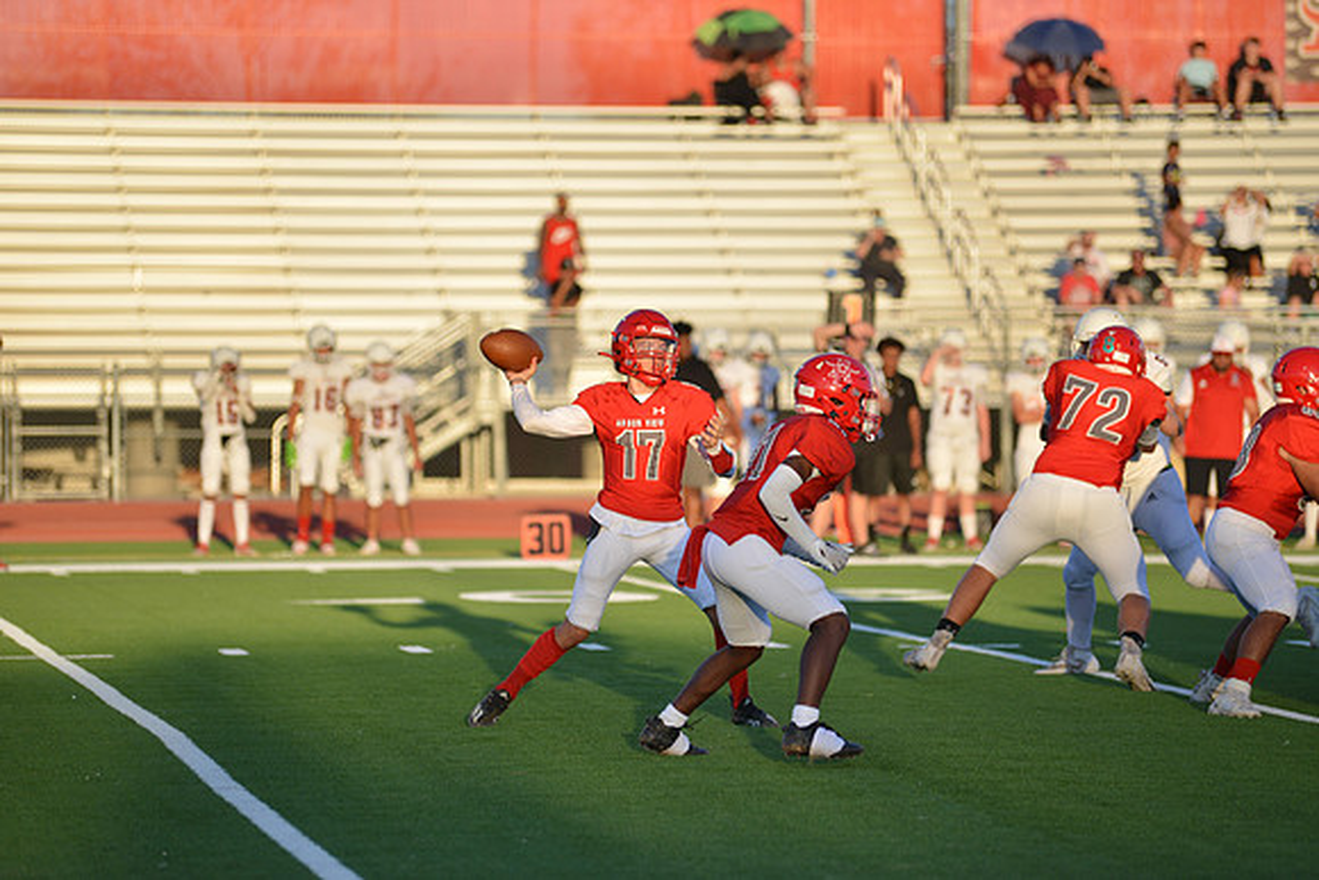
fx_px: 6963
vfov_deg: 7.2
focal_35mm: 190
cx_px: 660
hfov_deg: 10.8
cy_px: 440
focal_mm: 190
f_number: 2.8
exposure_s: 1/1000
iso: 100
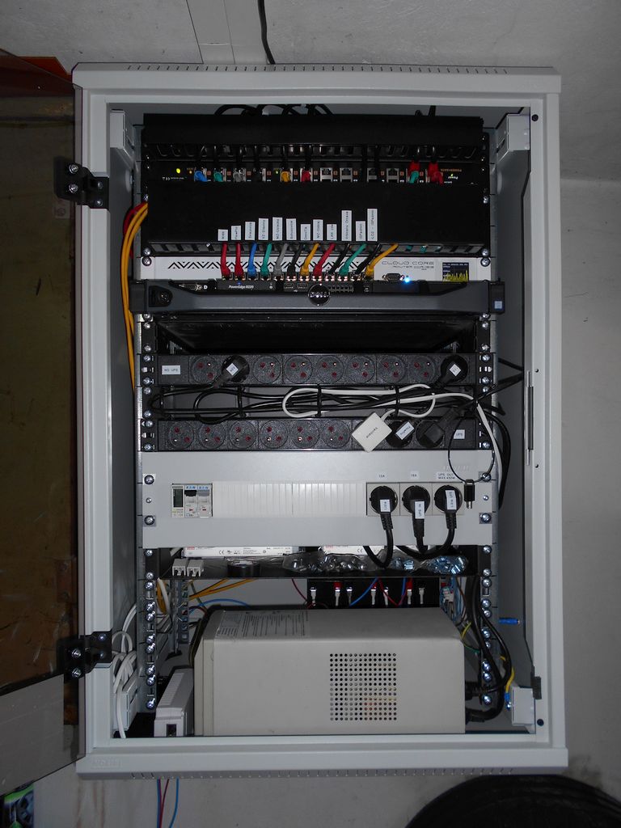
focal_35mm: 26
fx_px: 622
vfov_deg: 67.3
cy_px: 414
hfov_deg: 53.1
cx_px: 310
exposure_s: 1/25
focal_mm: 4.6
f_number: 3.2
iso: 80
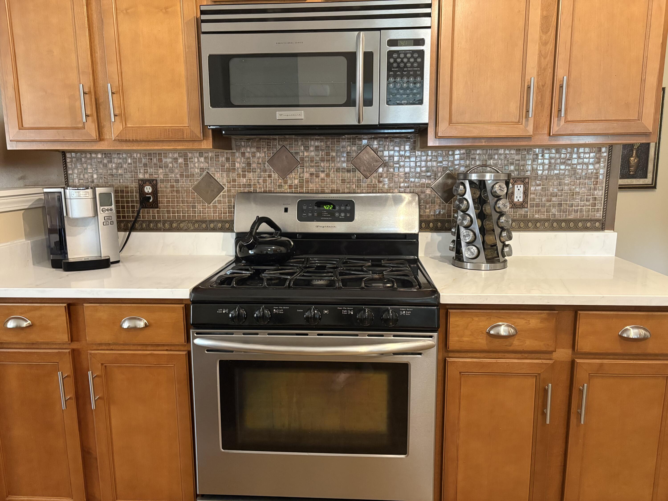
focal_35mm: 26
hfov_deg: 67.3
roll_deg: +1.0
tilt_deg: -10.1
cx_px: 334
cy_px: 250
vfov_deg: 53.1
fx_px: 502
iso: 500
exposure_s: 1/40
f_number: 1.6
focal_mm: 5.96
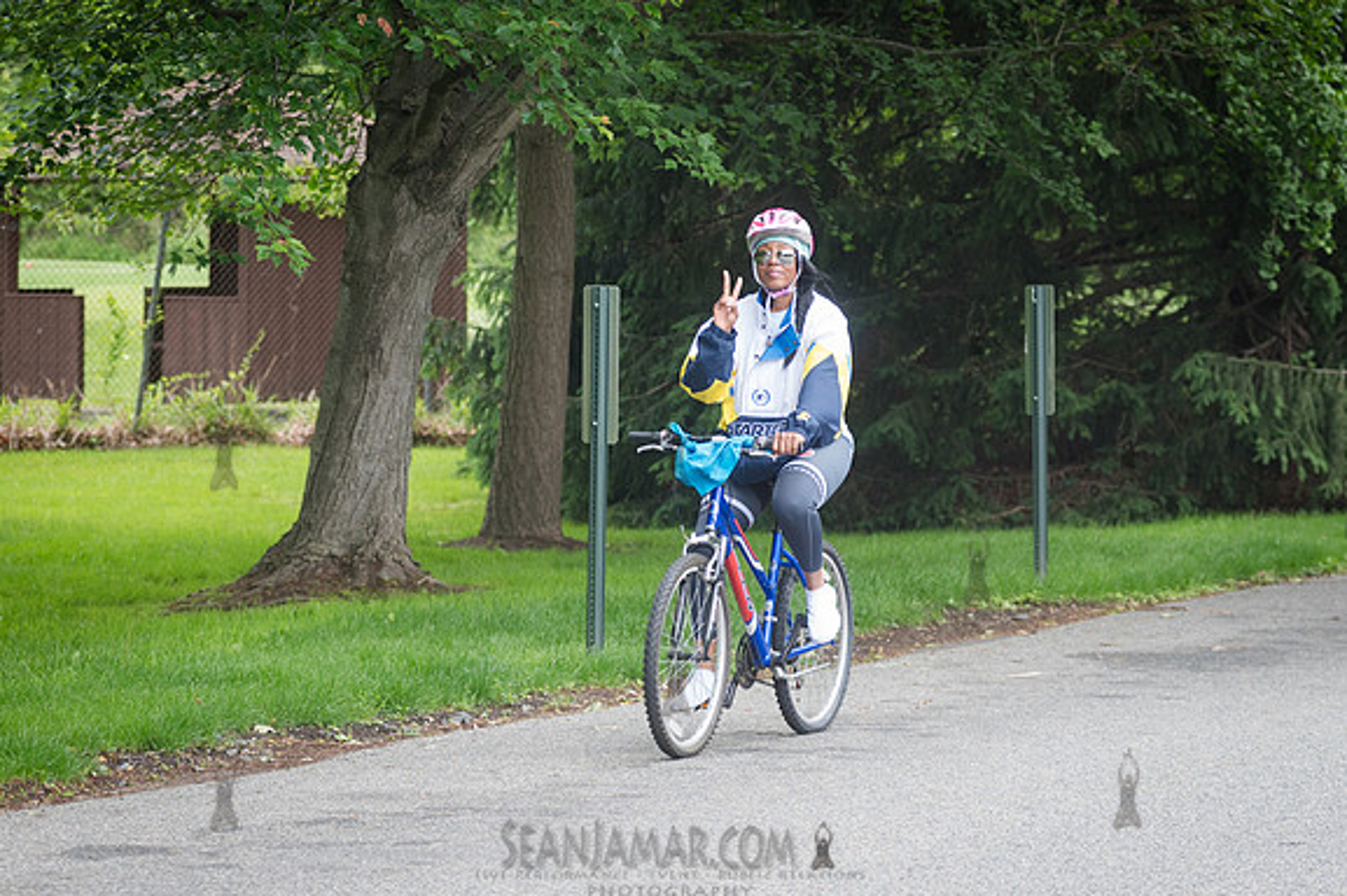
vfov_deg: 9.2
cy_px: 449
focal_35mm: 149
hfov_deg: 13.8
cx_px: 709
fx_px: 5572
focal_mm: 100
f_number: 4
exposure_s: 1/500
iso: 400
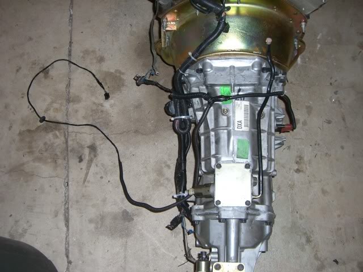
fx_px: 398
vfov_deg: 37.7
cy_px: 136
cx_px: 182
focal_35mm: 38
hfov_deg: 49.0
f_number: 2.7
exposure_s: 1/60
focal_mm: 6.2
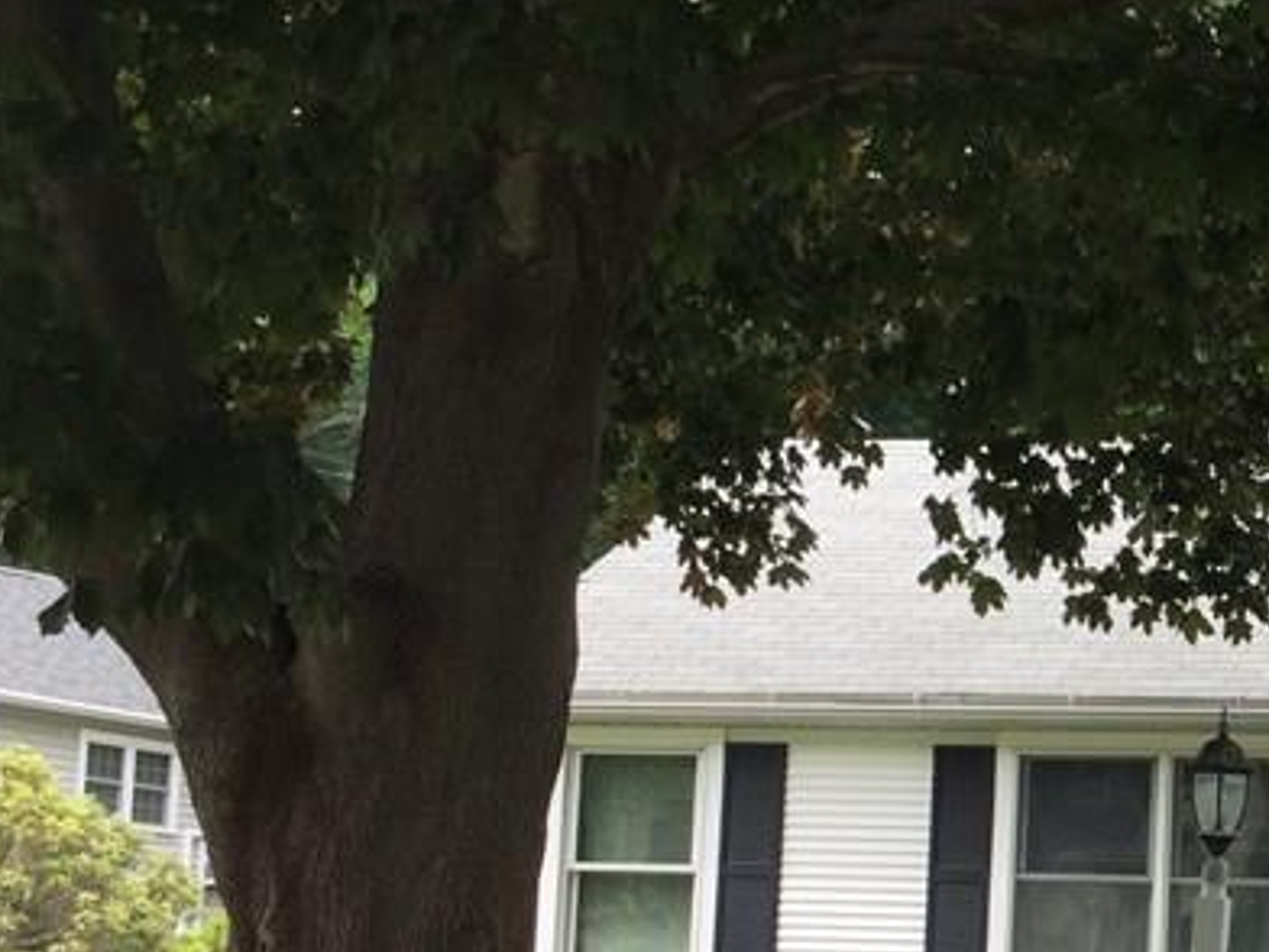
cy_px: 800
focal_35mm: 81
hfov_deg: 23.0
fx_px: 2969
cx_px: 1327
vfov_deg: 18.0
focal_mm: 3.3
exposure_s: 1/202
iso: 25
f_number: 2.4
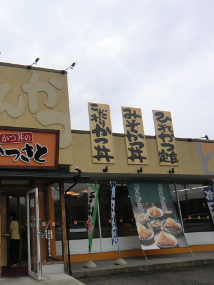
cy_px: 146
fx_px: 272
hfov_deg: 40.5
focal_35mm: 33
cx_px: 32
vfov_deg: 55.3
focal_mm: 4.3
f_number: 7.5
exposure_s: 1/200
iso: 64
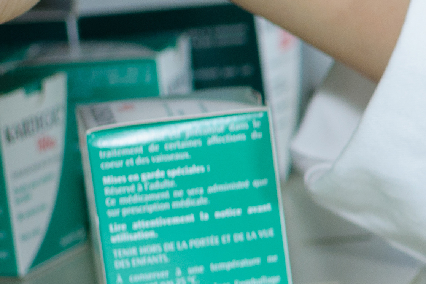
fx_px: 2722
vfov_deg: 6.0
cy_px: 303
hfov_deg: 8.3
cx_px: 998
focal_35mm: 230
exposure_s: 1/80
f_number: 3.2
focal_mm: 35
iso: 320
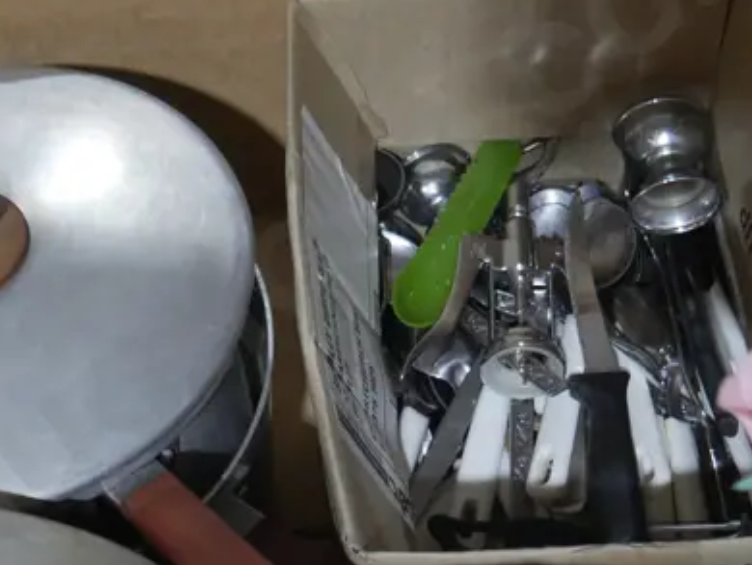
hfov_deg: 22.6
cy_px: 437
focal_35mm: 84
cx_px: 62
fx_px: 1826
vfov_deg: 17.5
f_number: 3.6
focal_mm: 16
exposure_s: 1/60
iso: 1000
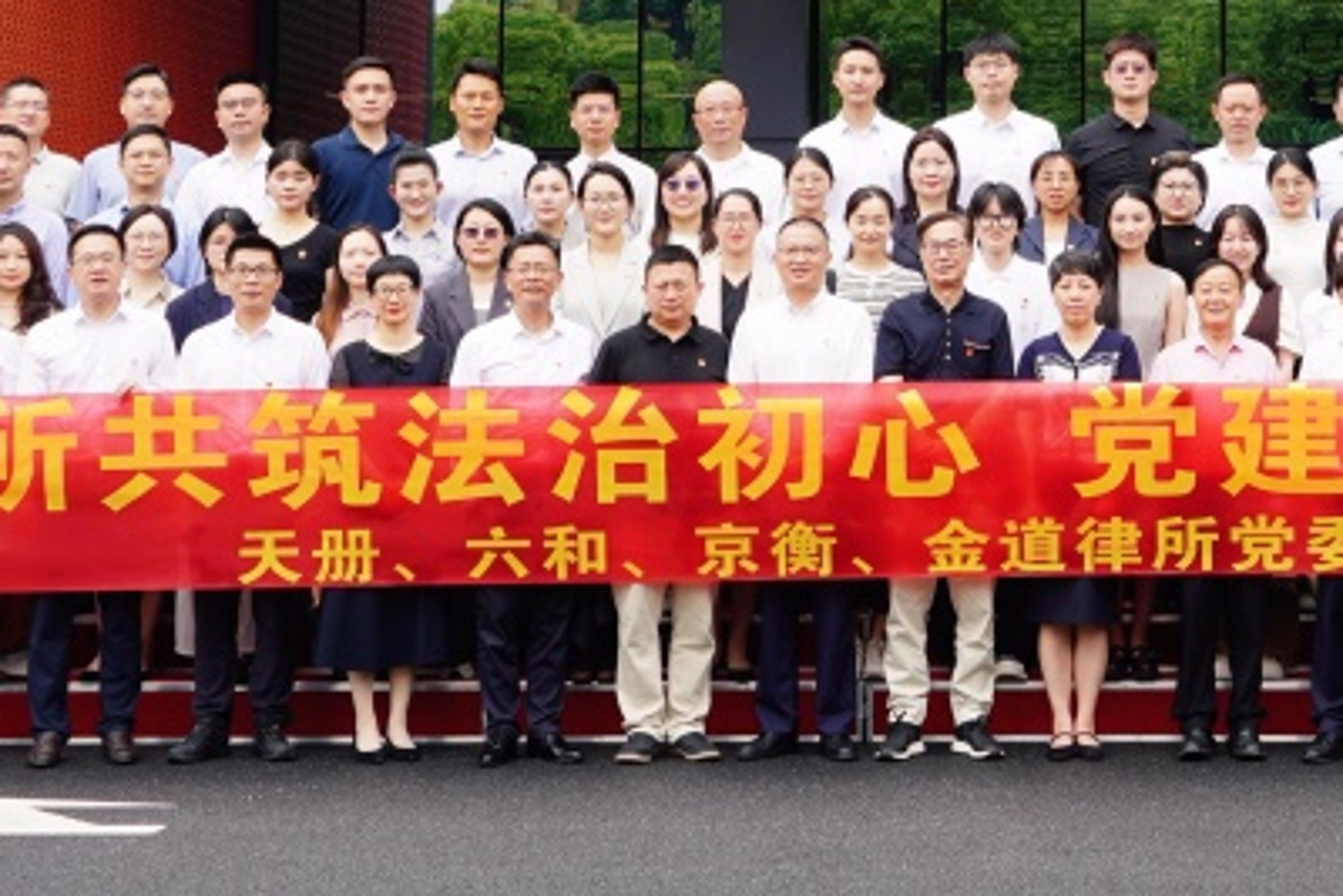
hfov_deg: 24.9
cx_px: 1095
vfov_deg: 16.8
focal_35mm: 80
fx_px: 2985
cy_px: 45
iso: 100
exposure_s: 1/100
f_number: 6.3
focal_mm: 32
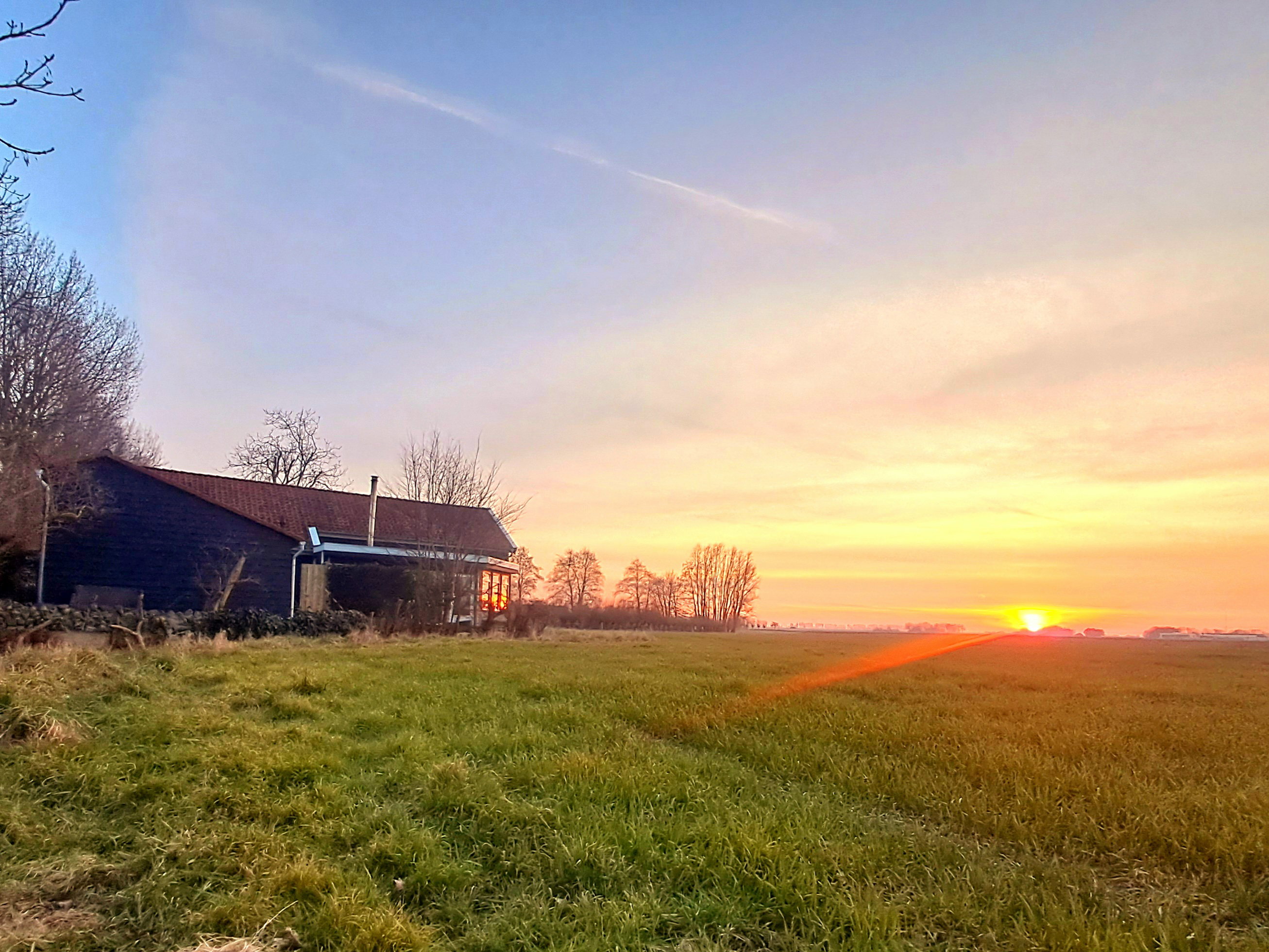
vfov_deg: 78.1
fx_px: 587
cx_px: 634
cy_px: 476
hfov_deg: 94.5
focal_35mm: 16
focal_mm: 1.64
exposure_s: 1/100
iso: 50
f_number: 2.2
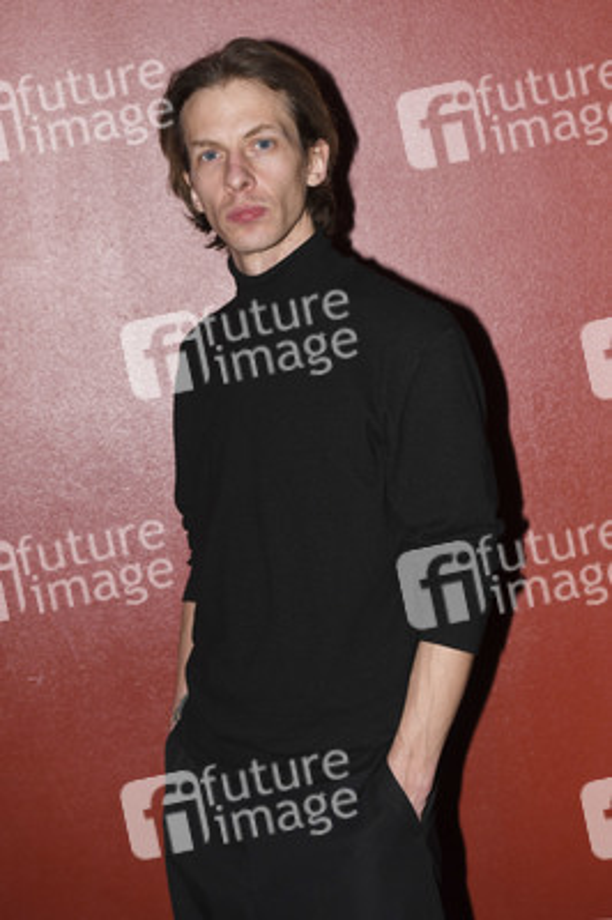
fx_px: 1916
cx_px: 306
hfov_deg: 18.2
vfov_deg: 27.0
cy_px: 460
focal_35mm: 75
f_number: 4
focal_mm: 75
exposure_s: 1/8000
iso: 640
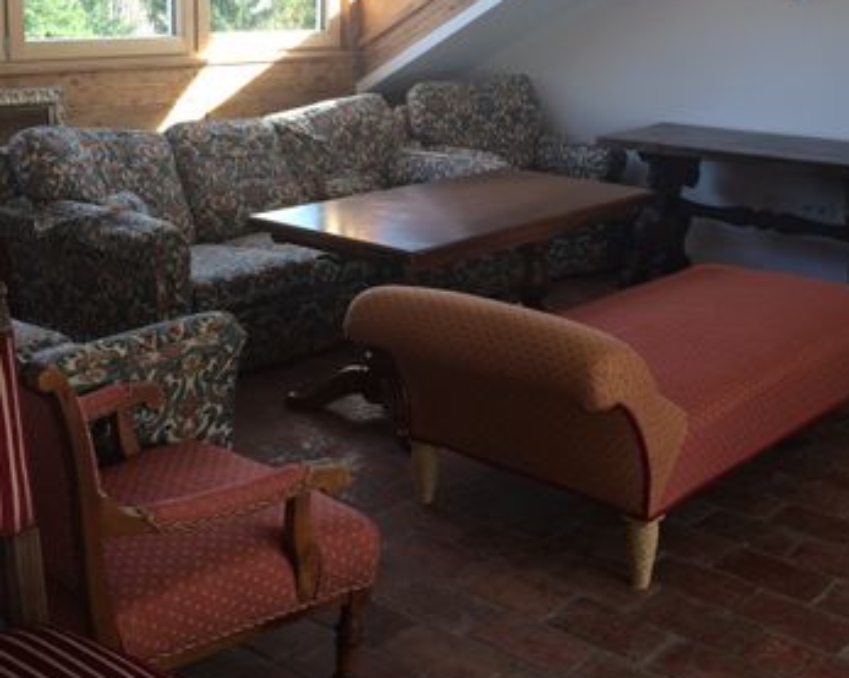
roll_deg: -1.9
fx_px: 1230
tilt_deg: -11.3
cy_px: 206
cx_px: 421
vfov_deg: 30.5
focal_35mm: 49
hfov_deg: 38.1
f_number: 2.2
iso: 32
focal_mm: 4.15
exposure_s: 1/118
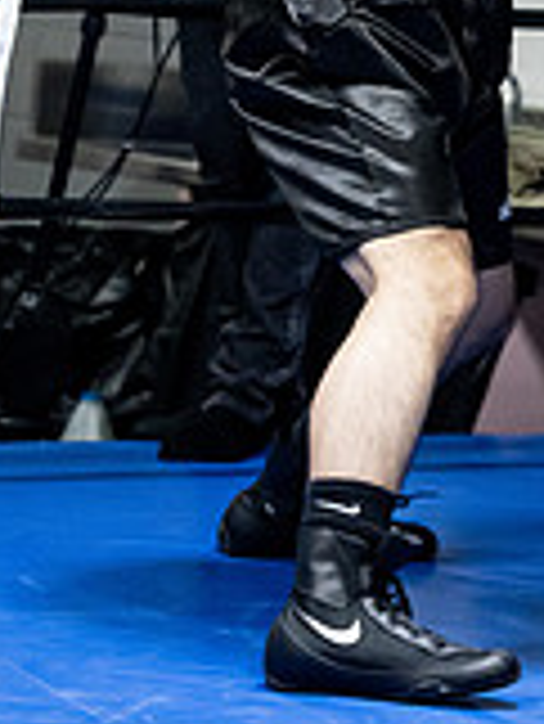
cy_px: 83
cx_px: 814
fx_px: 5064
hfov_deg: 6.1
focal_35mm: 242
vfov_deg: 8.2
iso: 8000
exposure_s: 1/1000
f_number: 2.8
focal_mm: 70
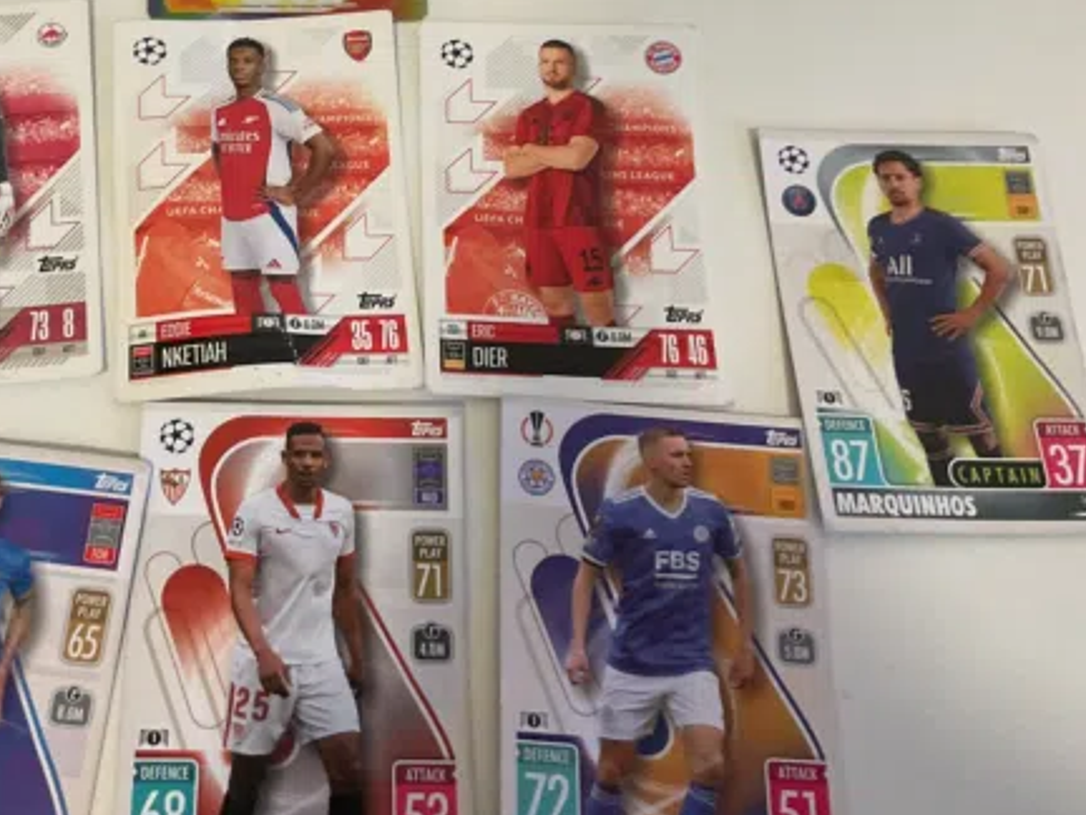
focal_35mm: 43
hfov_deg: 43.2
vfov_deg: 33.1
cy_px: 236
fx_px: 1349
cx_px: 352
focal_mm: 3
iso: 200
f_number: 1.8
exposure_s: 1/60
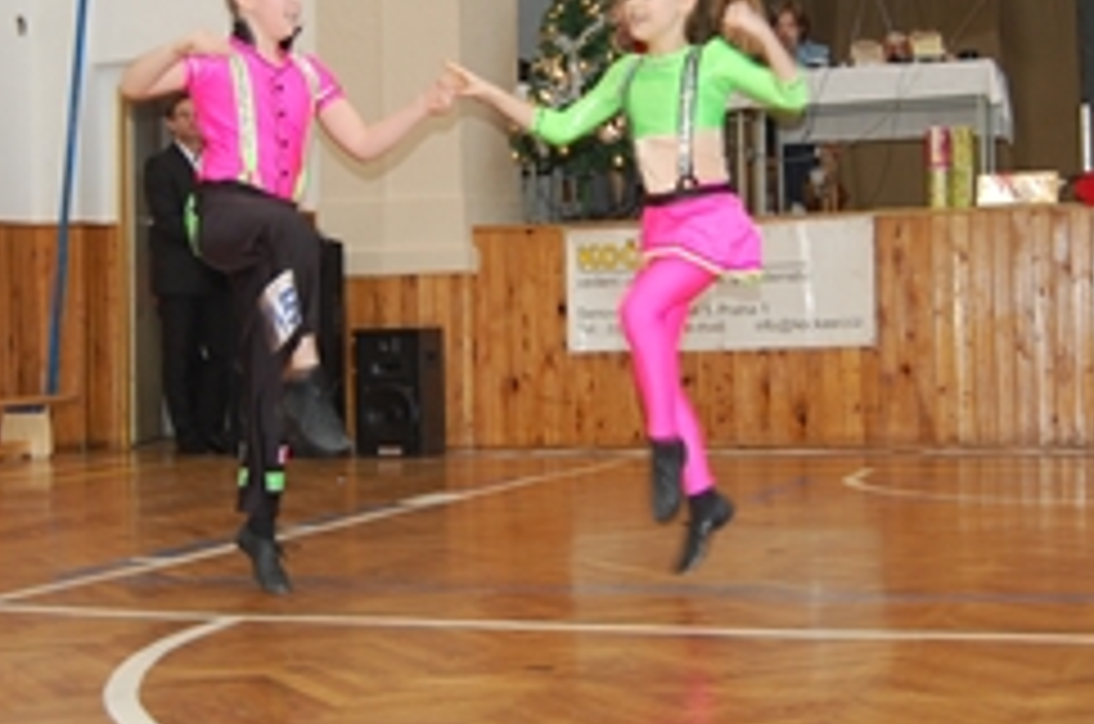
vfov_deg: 19.9
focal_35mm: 68
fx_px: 2062
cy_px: 234
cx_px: 464
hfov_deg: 29.7
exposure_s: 1/60
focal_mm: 22
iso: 400
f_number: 3.8
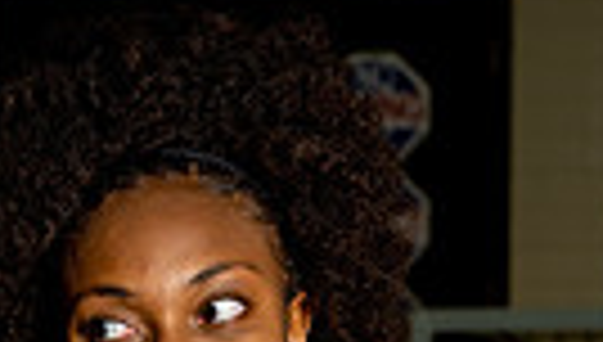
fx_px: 3092
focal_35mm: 193
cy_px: 909
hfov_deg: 11.1
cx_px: 153
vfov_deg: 6.0
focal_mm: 55
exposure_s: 1/250
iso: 80
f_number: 5
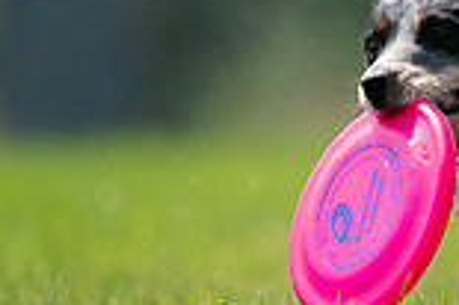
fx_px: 27434
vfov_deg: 0.6
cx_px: 669
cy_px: 58
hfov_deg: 1.0
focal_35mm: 2154
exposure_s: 1/4000
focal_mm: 576
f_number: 6.3
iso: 1600
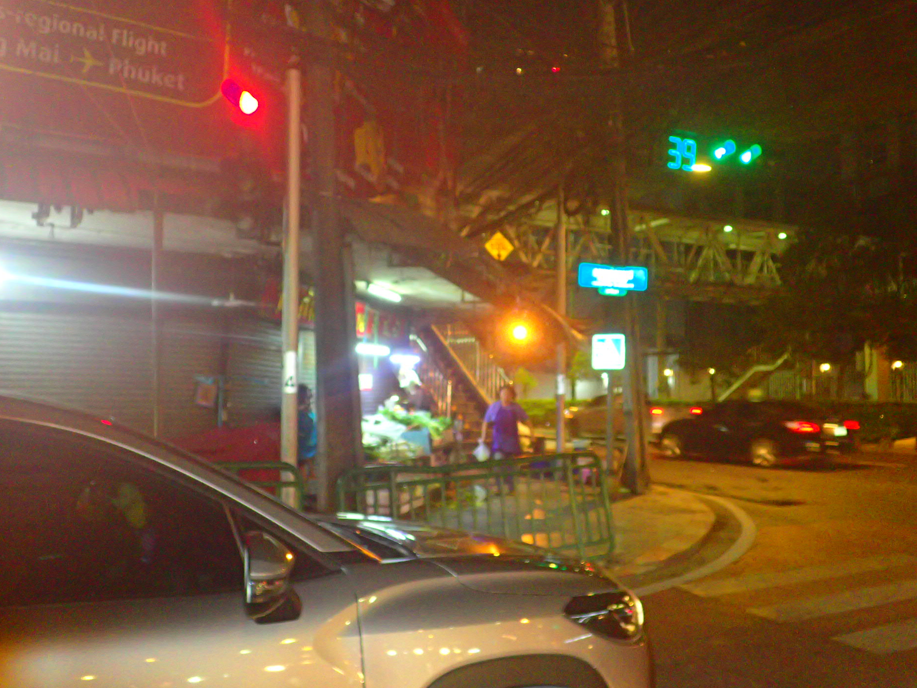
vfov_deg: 45.5
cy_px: 342
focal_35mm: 31
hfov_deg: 58.3
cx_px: 445
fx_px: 821
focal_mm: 5.5
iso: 800
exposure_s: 1/30
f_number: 2.3
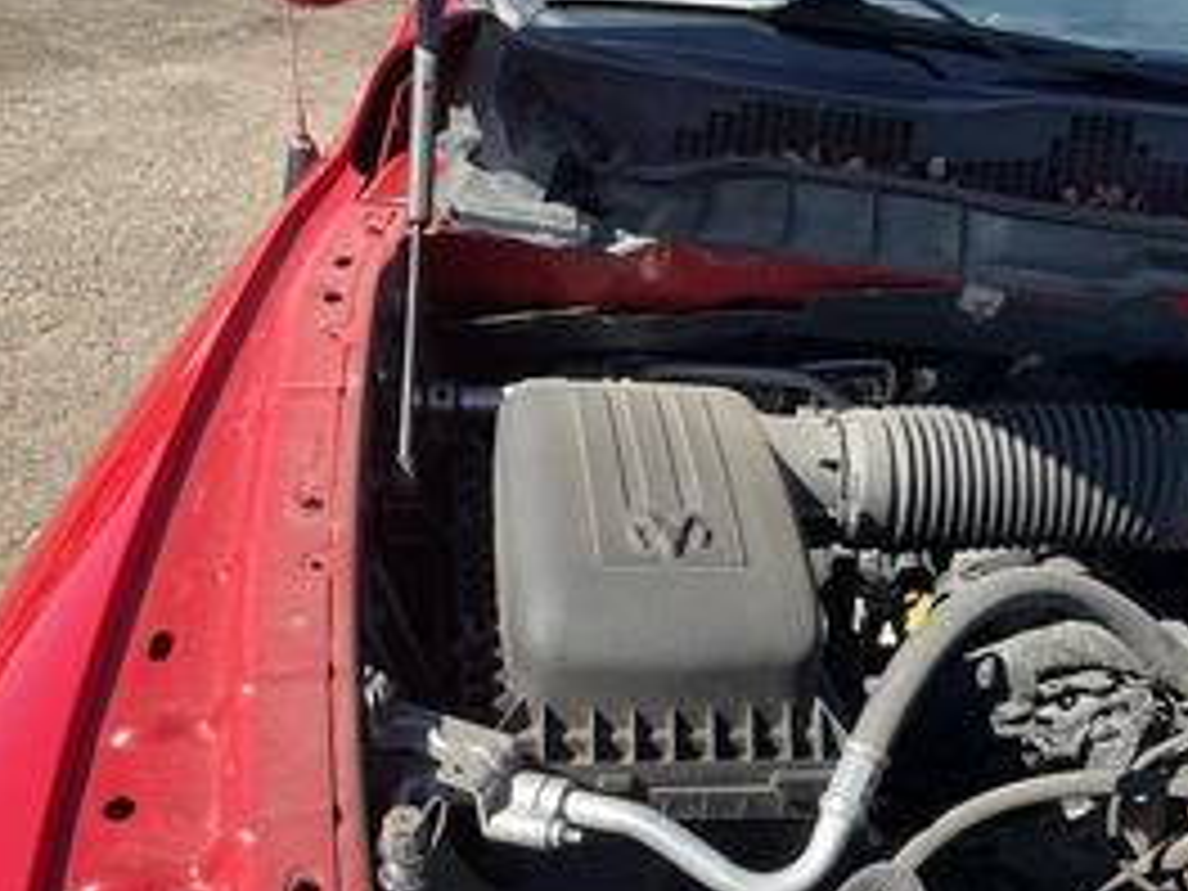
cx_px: 711
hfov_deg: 42.7
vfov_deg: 32.6
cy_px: 580
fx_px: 1510
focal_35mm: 44
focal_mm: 3
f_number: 1.8
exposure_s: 1/650
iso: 25
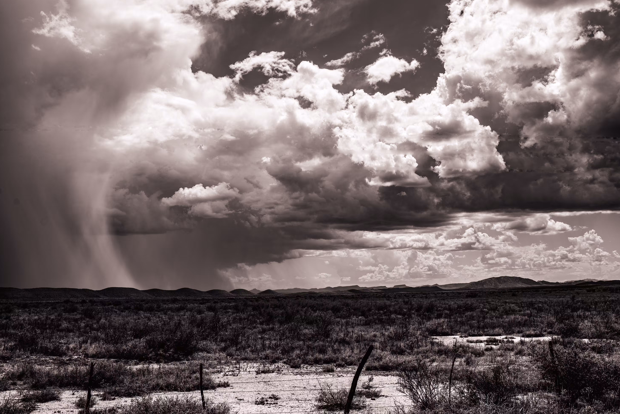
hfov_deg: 53.1
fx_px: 620
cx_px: 316
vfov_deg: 36.9
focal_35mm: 36
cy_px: 203
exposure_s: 1/500
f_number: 8
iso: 100
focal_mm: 35
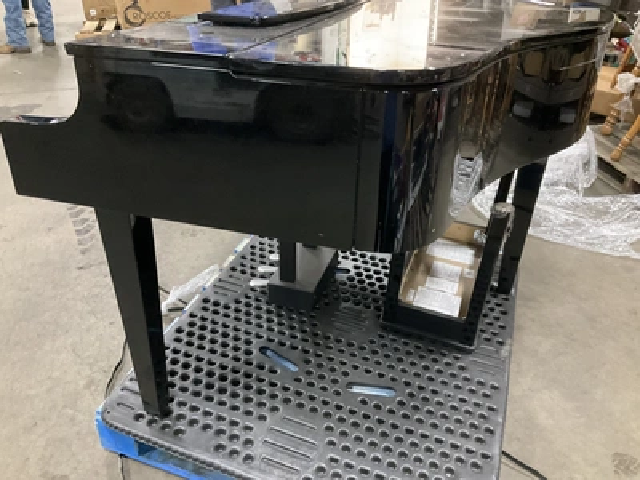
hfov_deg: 61.7
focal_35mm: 29
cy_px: 240
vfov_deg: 48.2
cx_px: 320
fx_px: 536
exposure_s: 1/30
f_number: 1.8
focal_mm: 3
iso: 500
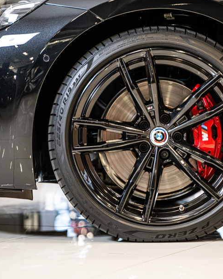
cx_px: 167
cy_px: 137
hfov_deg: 12.9
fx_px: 982
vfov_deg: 16.2
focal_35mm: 119
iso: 800
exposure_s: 1/160
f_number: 2.8
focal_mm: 75
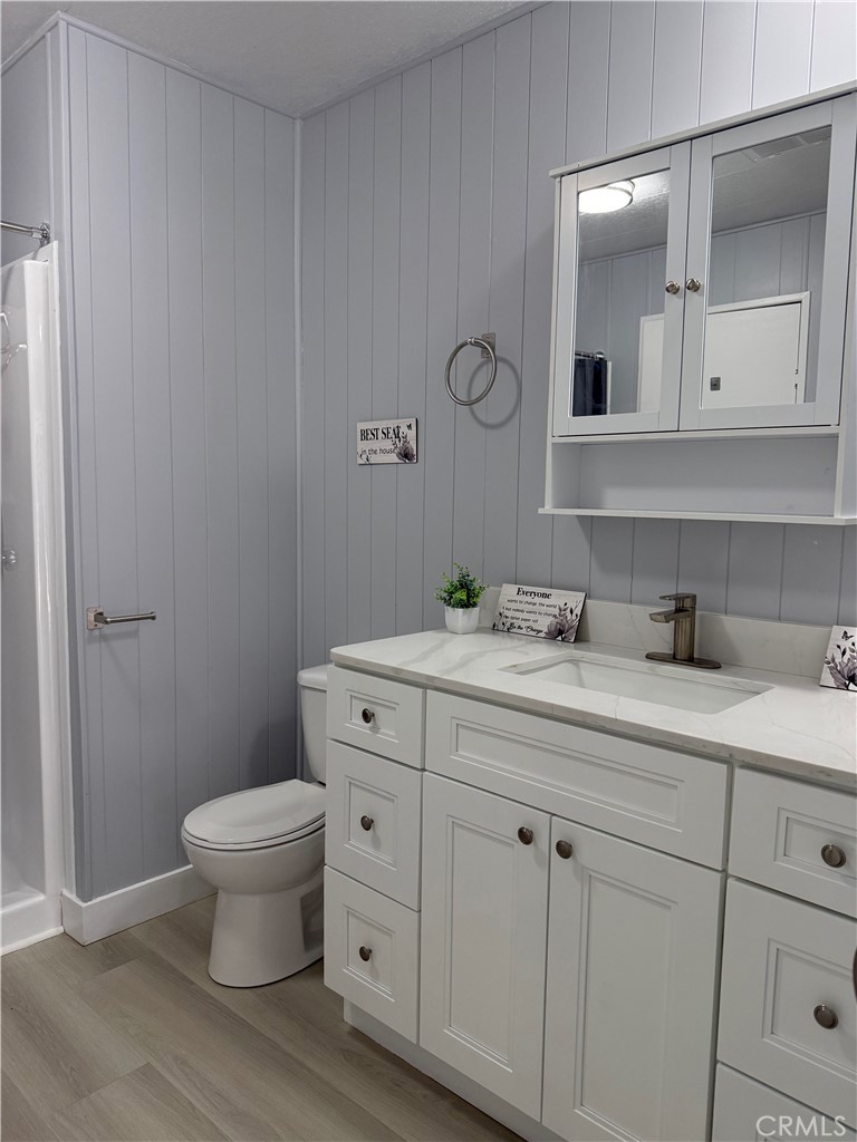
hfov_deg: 56.8
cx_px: 428
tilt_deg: -5.5
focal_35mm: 24
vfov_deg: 71.6
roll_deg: -2.1
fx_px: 792
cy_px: 571
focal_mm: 6.76
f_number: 1.78
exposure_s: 1/212
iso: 200
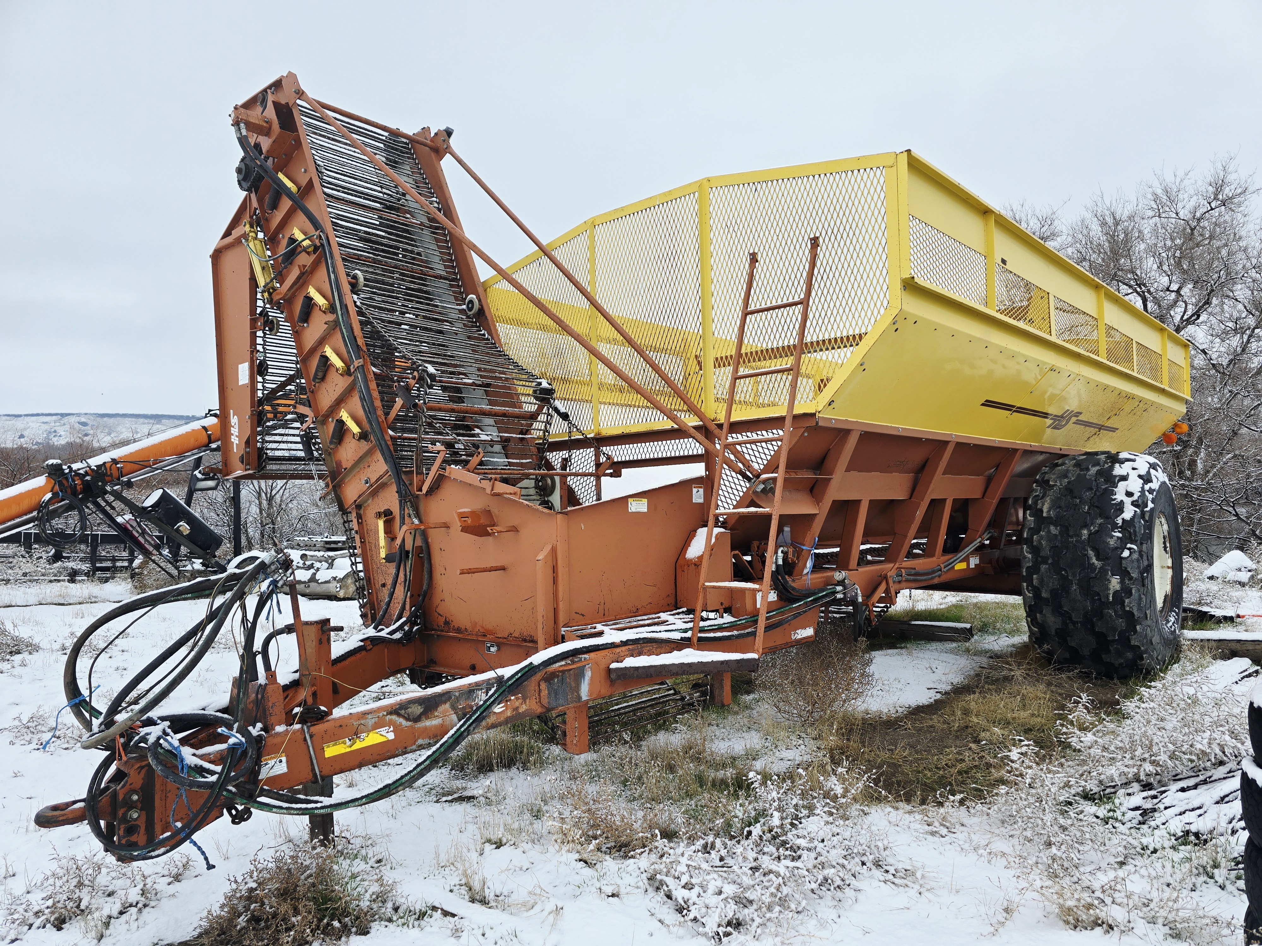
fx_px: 839
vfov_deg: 58.9
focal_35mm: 23
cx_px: 631
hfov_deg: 73.9
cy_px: 473
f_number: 1.7
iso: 12
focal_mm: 6.3
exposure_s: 1/556
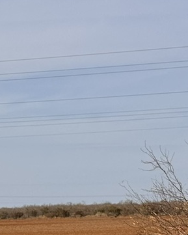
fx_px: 1300
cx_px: -174
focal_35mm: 187
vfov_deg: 10.2
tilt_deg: -1.7
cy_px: 252
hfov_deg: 7.9
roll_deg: +0.6
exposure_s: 1/7937
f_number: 1.78
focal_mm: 6.76
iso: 64
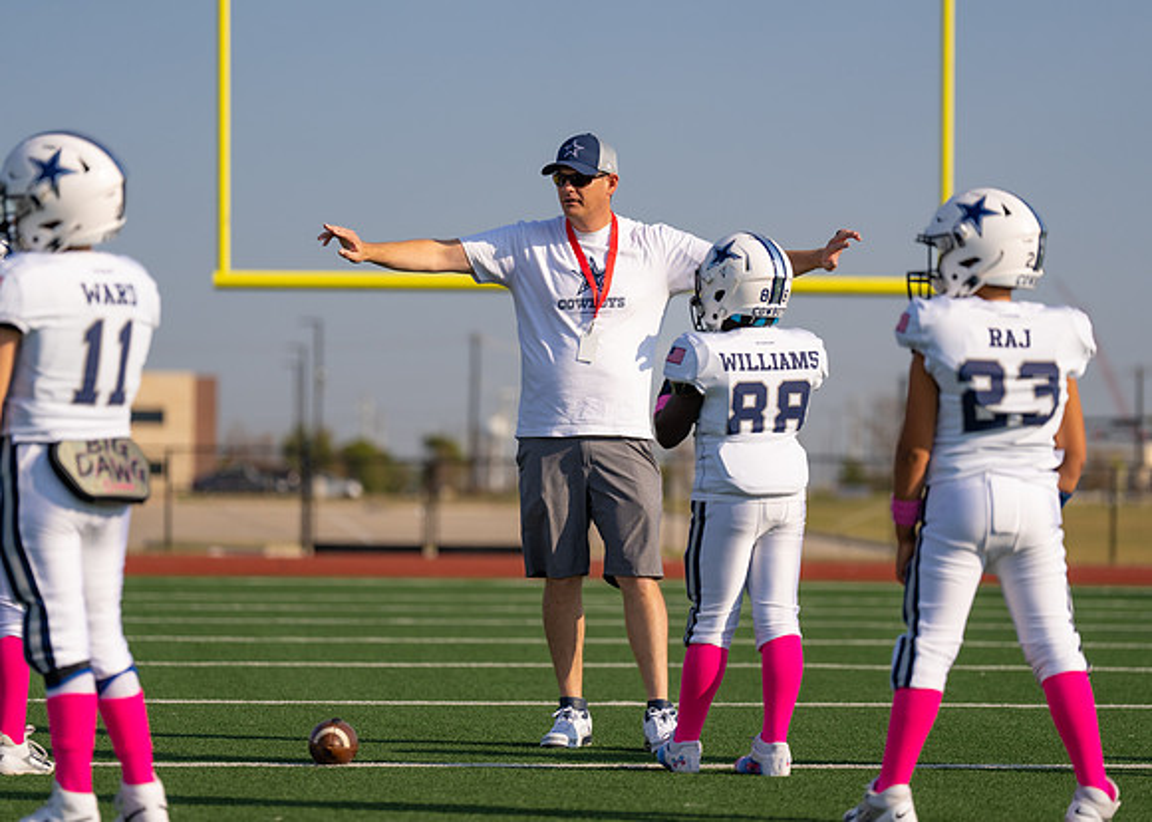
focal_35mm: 153
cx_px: 576
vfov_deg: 9.4
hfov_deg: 13.2
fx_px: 4995
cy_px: 411
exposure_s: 1/3200
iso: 100
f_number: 2.8
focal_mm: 142
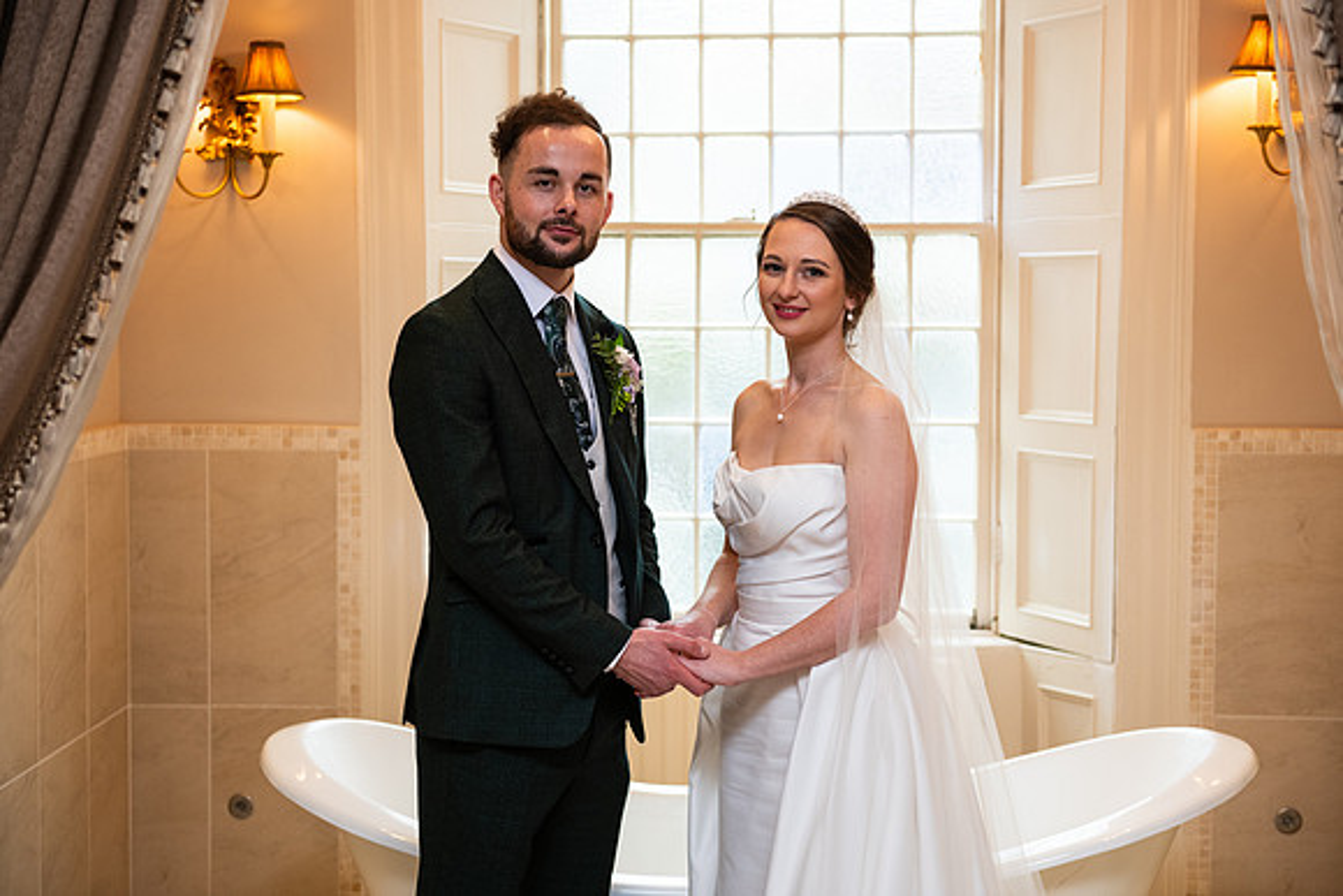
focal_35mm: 55
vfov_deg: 24.6
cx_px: 672
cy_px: 448
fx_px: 2052
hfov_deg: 36.2
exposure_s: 1/160
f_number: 3.5
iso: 640
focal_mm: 55
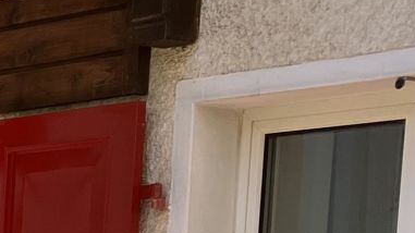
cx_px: -349
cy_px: 613
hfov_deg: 12.0
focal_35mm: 164
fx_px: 1804
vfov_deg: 6.9
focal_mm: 3.99
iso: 32
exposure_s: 1/917
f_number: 1.8
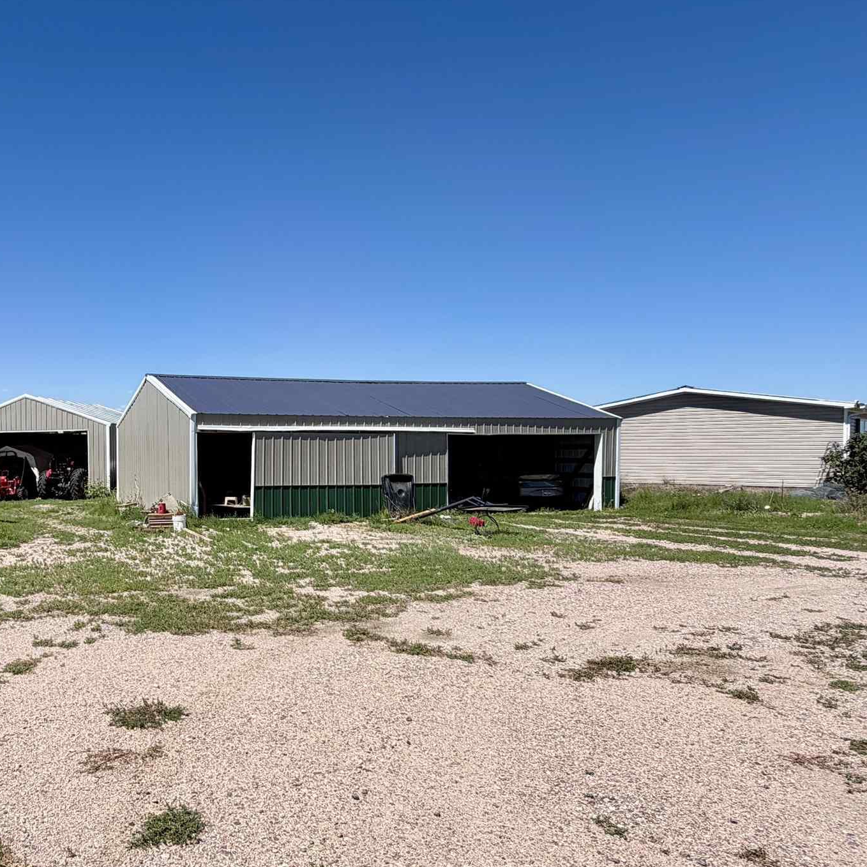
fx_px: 793
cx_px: 186
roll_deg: +0.7
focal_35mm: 28
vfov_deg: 57.2
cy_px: 476
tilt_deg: -2.8
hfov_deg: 53.8
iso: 20
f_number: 2.2
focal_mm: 2.22
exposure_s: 1/1125
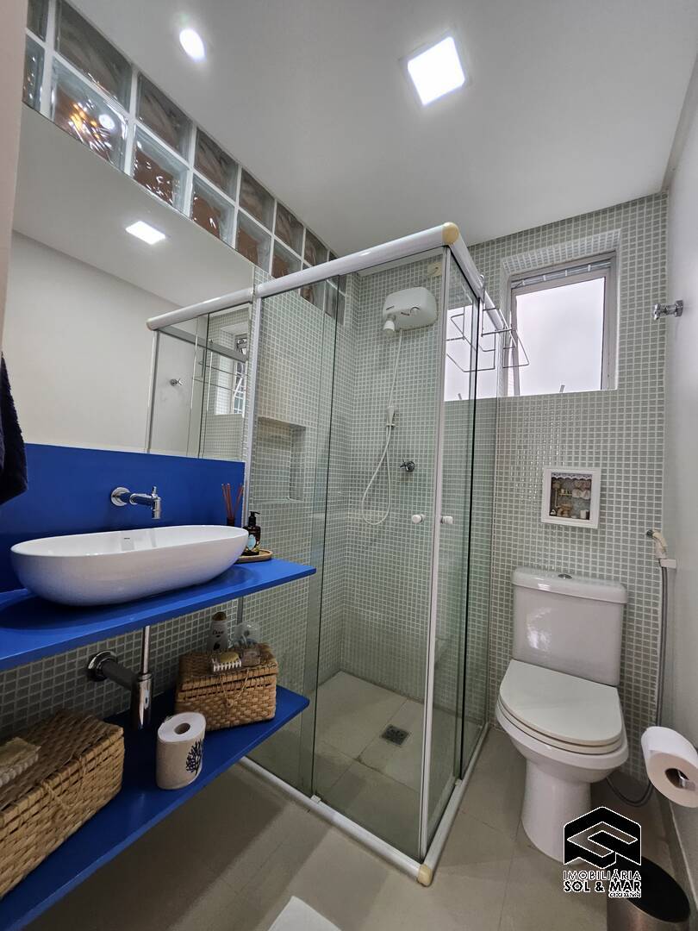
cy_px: 466
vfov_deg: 106.2
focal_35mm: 13
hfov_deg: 89.9
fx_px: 350
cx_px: 349
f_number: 2.2
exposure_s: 1/60
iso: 80
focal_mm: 1.7
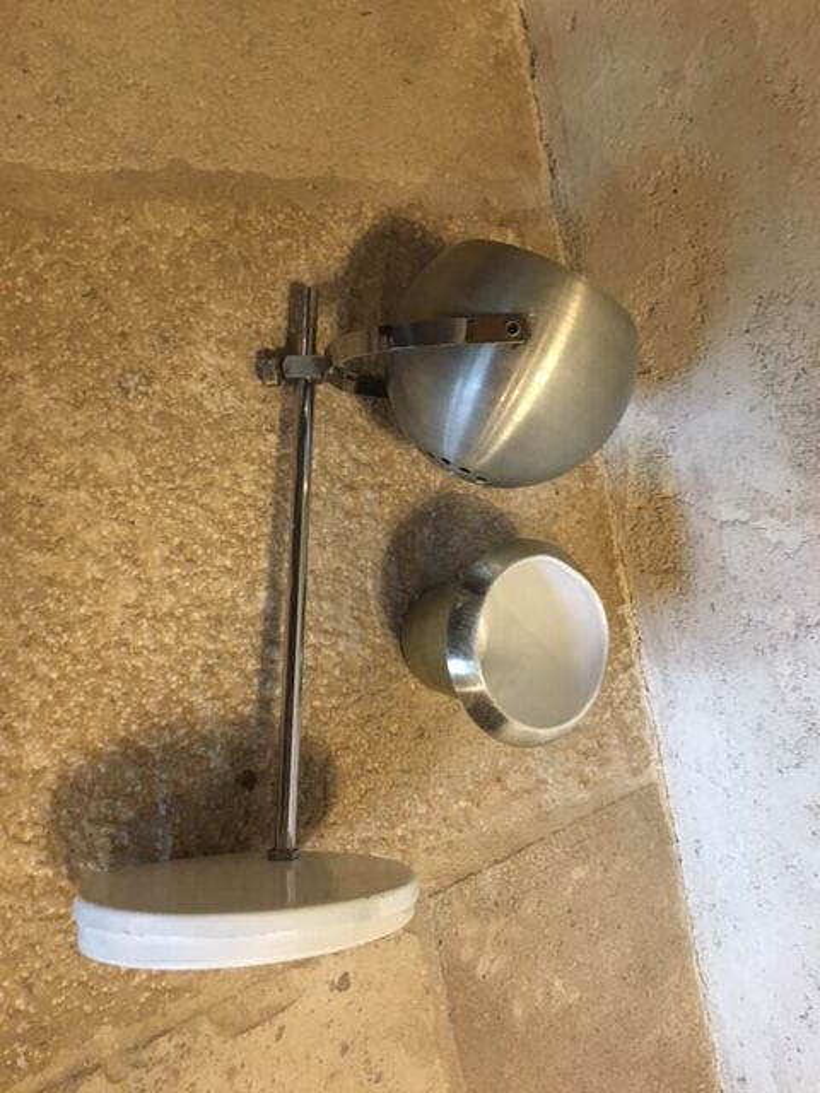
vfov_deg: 61.7
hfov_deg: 48.2
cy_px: 546
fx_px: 916
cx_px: 410
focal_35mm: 29
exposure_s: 1/25
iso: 200
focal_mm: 4.15
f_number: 2.2
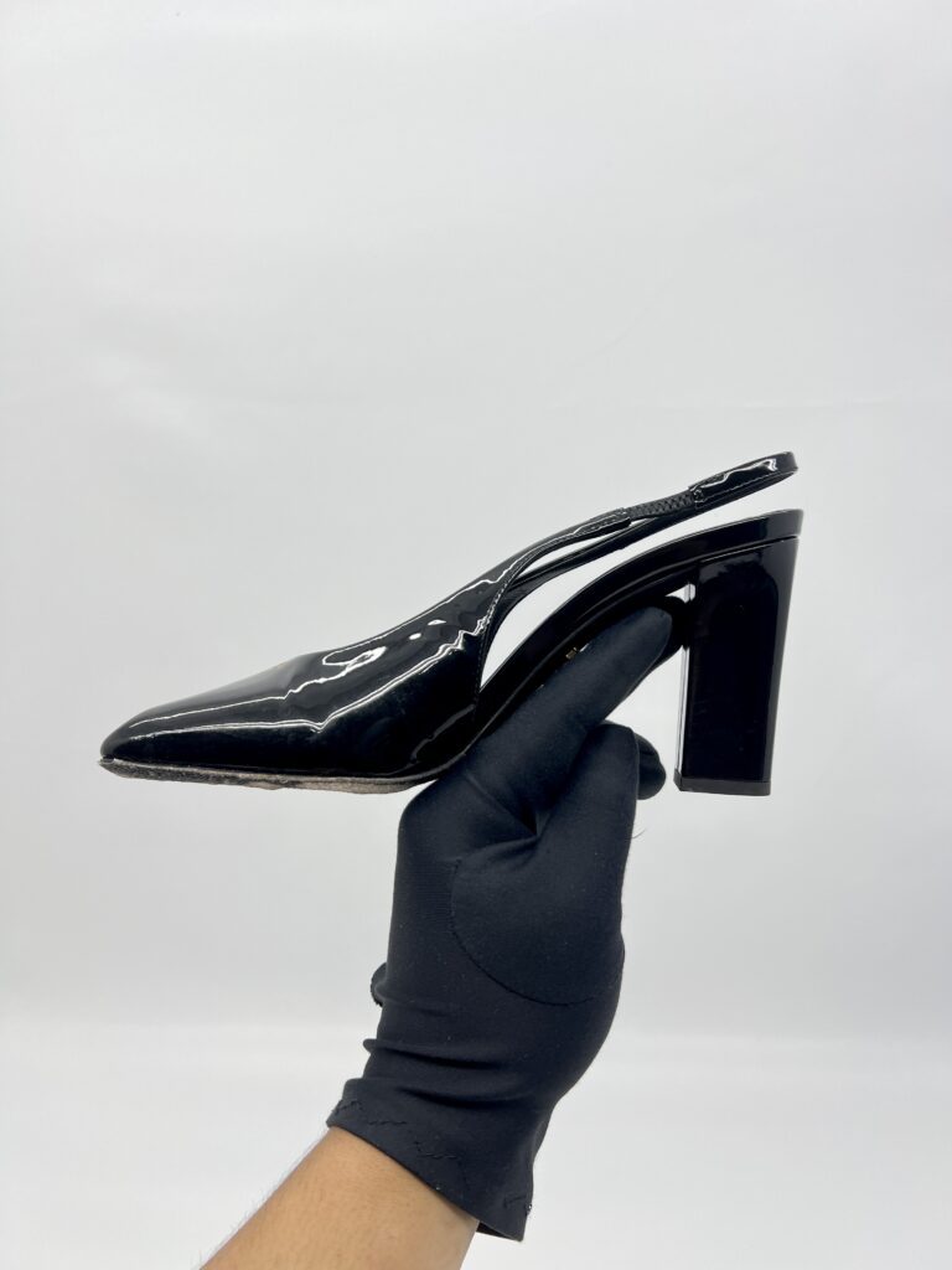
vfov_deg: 67.3
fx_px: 953
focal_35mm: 26
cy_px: 635
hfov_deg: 53.1
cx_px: 476
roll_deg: +1.2
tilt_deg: -12.0
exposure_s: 1/150
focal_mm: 5.7
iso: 32
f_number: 1.5
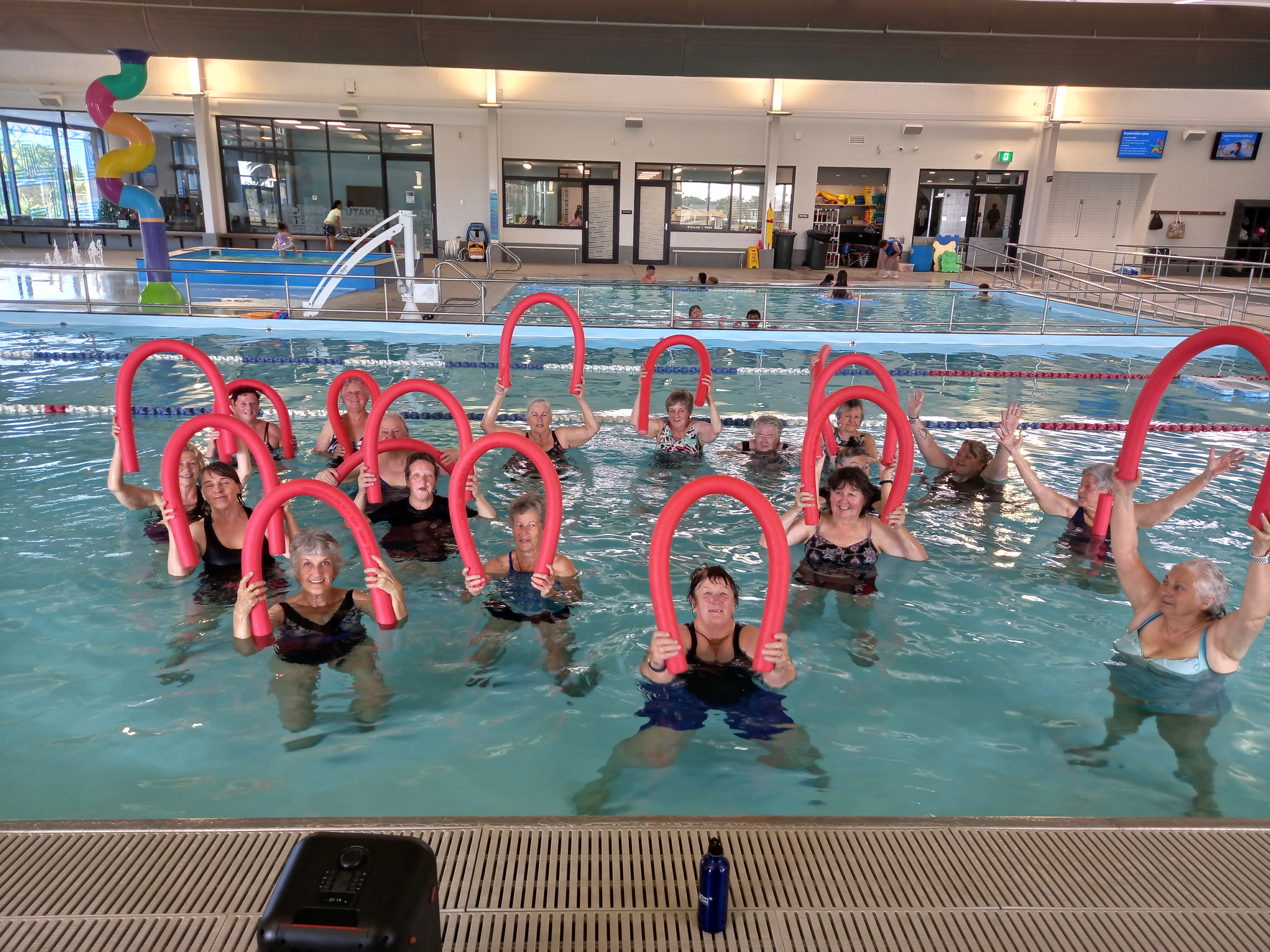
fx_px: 917
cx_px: 635
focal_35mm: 25
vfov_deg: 54.9
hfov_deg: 69.4
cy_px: 476
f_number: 2
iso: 64
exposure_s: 1/50
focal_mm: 4.6
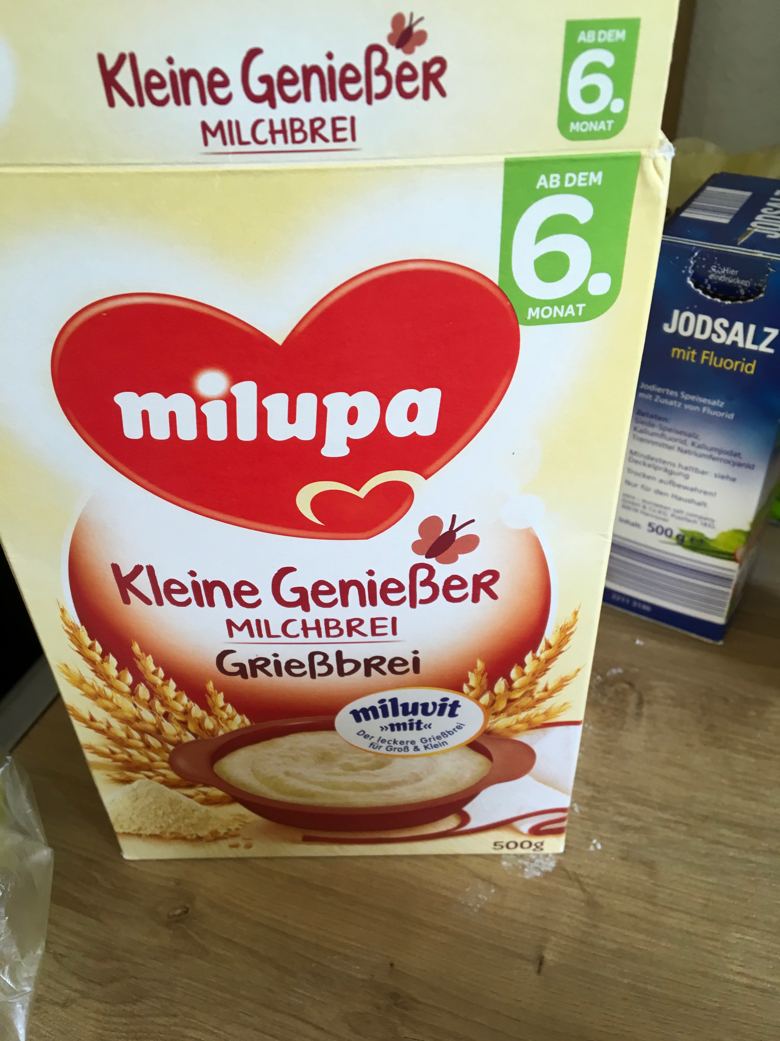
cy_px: 520
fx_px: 871
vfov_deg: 61.7
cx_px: 390
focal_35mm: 29
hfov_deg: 48.2
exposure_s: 1/33
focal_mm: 4.15
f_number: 2.2
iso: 25
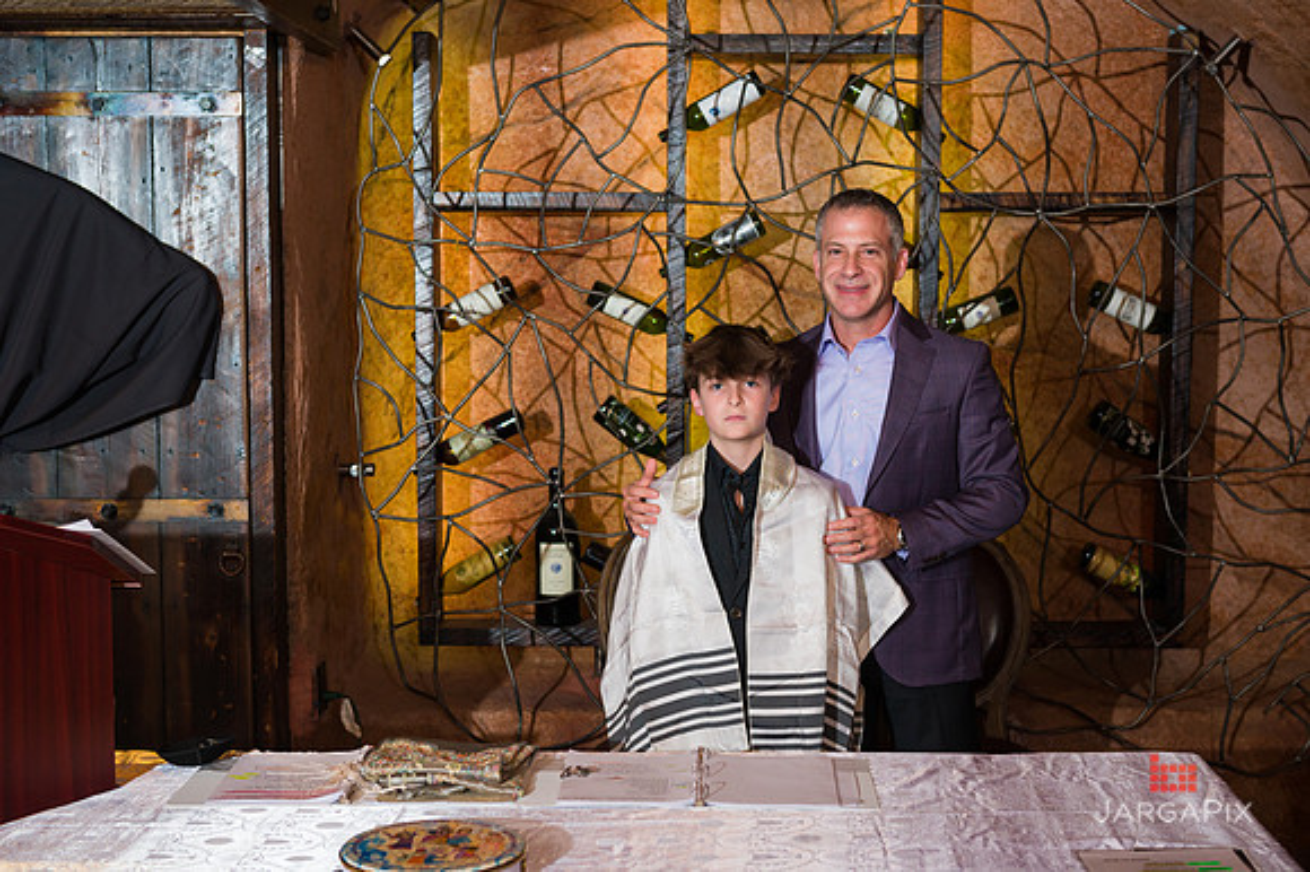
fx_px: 1910
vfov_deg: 25.7
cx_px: 655
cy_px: 436
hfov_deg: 37.9
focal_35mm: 53
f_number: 5
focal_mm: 52
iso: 1000
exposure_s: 1/200
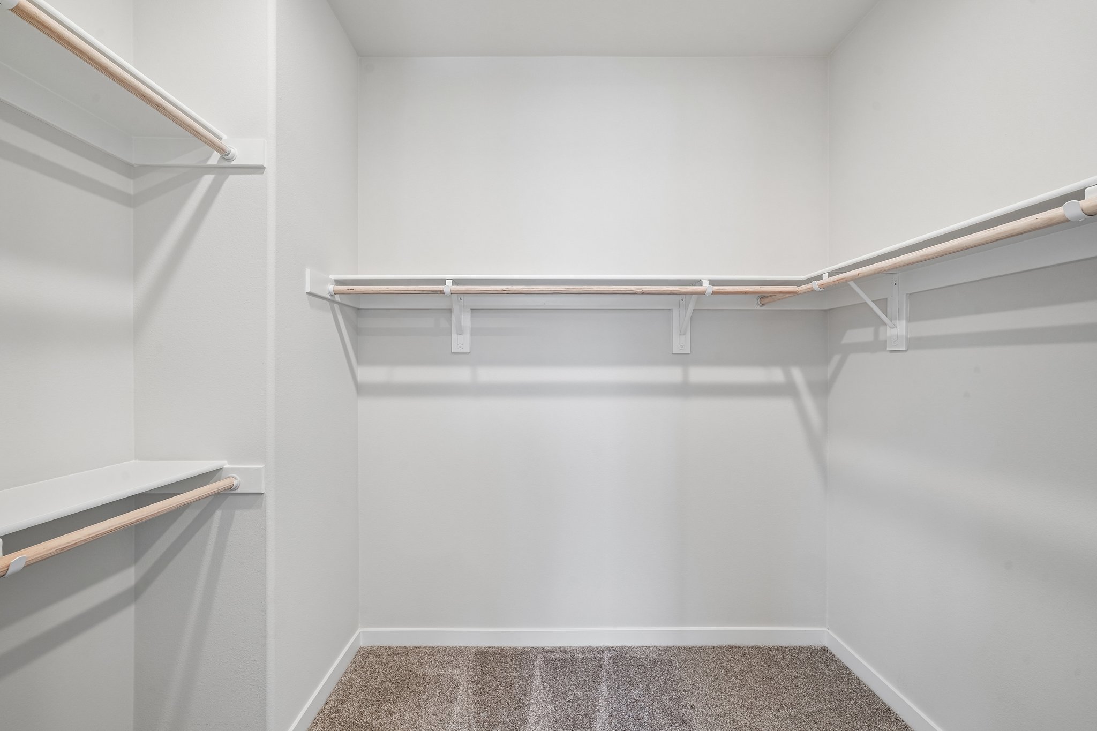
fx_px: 427
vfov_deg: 81.2
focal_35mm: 14
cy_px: 366
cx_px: 548
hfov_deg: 104.3
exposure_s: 1/10
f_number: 9
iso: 400
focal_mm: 14
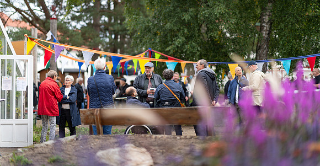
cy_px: 61
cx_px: 160
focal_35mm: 91
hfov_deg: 23.8
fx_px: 759
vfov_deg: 12.5
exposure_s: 1/800
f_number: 1.4
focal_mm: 85
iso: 100
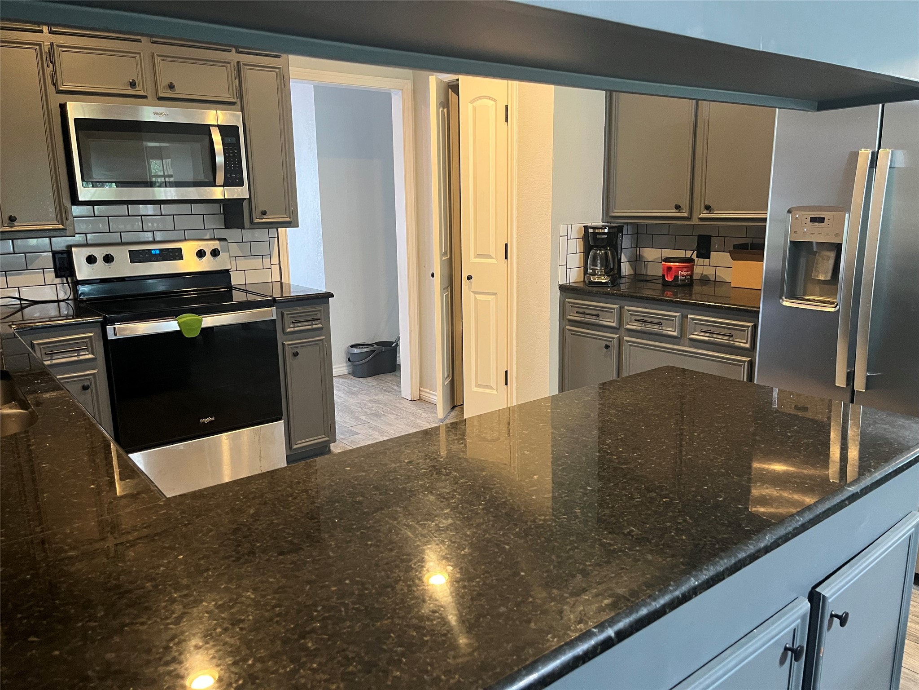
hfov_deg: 67.3
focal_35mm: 26
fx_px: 690
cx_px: 460
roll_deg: +0.3
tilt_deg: -12.3
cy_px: 345
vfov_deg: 53.1
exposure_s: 1/40
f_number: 1.6
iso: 400
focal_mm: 5.1
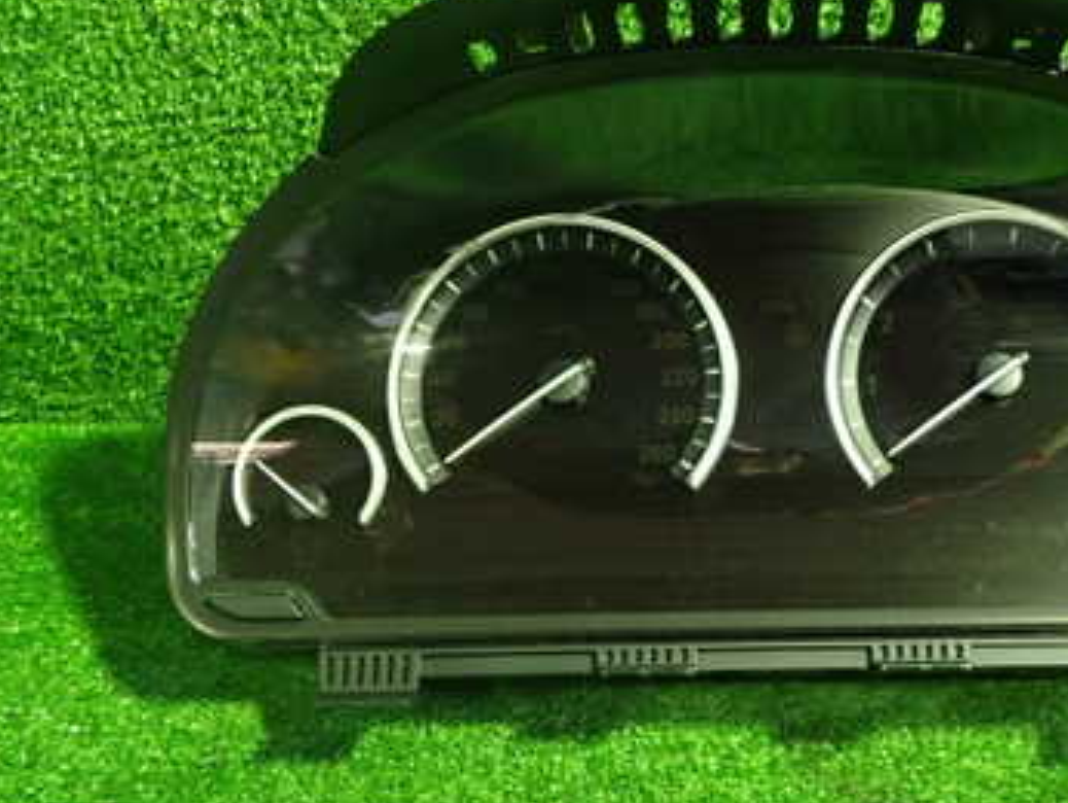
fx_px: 1605
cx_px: 796
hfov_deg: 36.0
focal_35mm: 52
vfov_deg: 28.0
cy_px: 352
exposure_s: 1/30
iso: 640
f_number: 2.3
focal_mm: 5.4
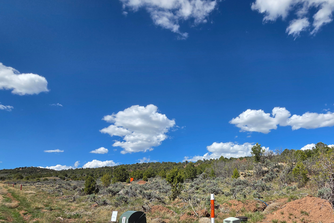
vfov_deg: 61.3
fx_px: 176
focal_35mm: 19
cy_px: 165
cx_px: 209
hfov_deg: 85.2
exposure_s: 1/3628
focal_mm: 2.2
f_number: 2.2
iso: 100
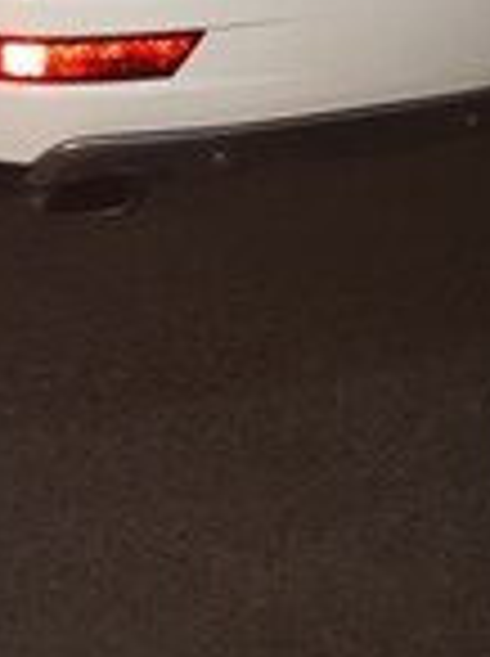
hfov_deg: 15.2
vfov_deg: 18.7
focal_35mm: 92
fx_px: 1741
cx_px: -157
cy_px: -342
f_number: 1.9
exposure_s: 1/17
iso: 320
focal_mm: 3.6
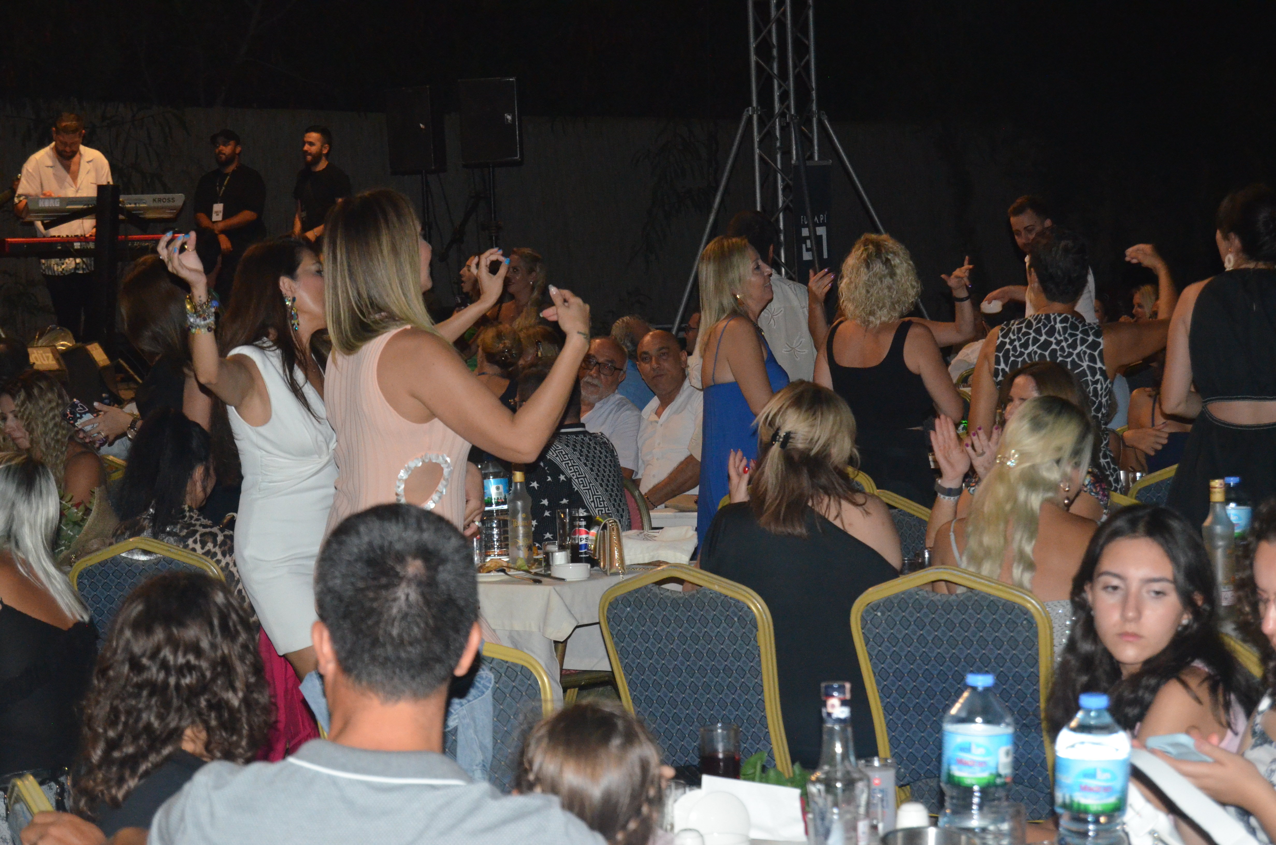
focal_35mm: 78
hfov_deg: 26.0
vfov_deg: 17.4
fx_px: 2759
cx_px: 638
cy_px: 422
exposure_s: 1/60
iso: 3200
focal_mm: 52
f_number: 5.6
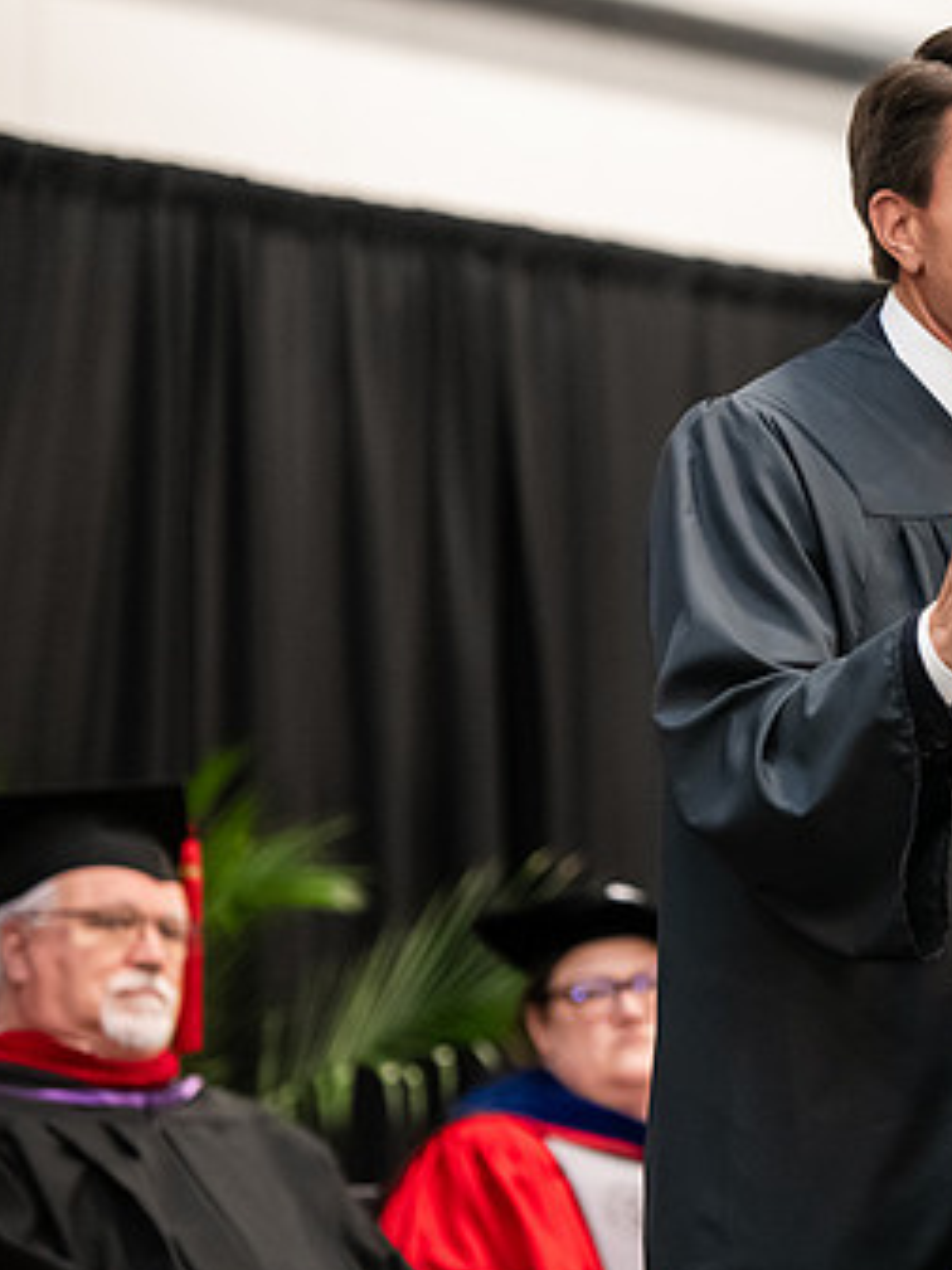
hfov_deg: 6.6
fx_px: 8214
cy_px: 576
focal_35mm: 224
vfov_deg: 8.8
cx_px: 1073
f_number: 3.2
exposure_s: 1/200
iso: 3200
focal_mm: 135
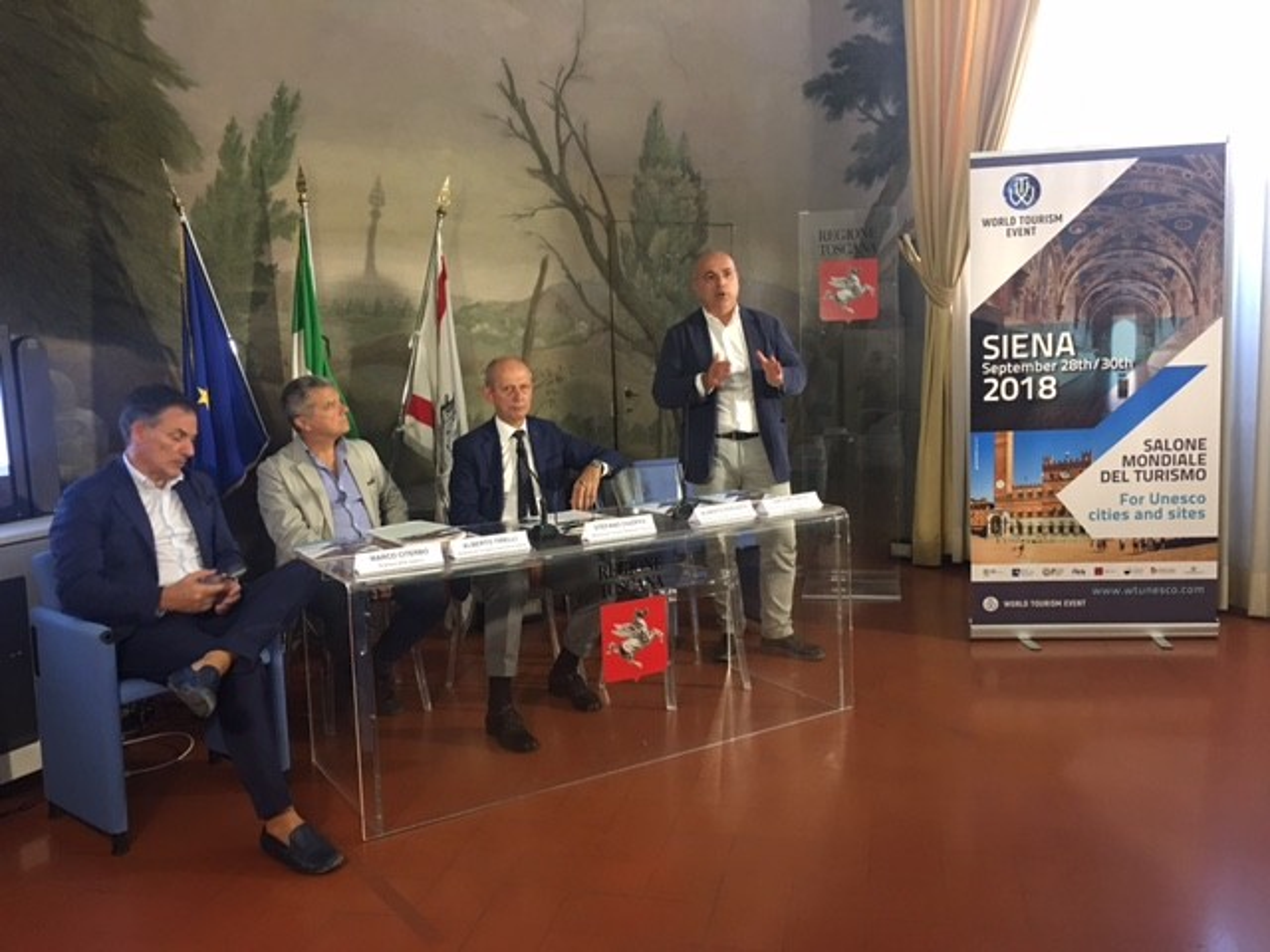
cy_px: 476
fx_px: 1064
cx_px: 635
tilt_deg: -5.7
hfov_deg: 61.7
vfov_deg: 48.2
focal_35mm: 29
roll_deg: +1.9
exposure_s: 1/10
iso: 100
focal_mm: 4.15
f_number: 2.2
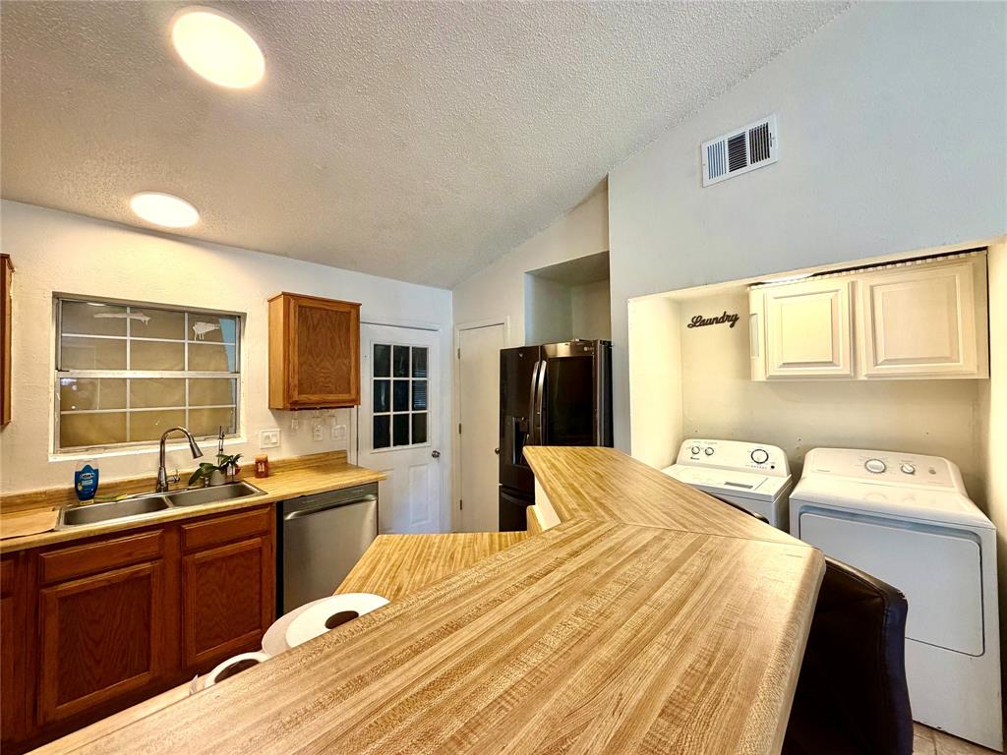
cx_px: 504
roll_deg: +1.4
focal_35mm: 14
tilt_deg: +1.1
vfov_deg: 85.7
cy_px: 378
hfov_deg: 102.1
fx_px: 407
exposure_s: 1/121
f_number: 2.2
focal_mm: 2.22
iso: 200
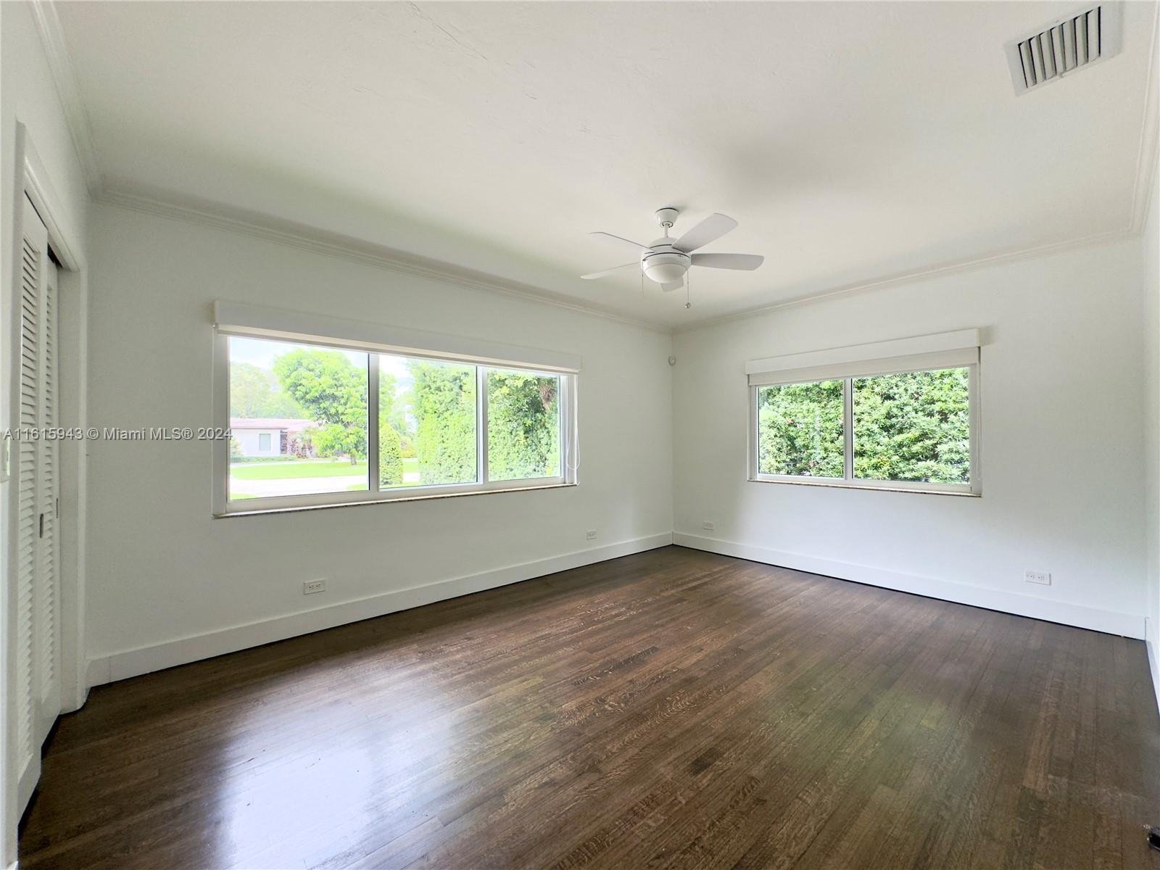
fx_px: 469
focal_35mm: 14
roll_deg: +0.0
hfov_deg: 102.1
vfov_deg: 85.7
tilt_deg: -0.6
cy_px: 435
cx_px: 580
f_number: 2.2
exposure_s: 1/99
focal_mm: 2.22
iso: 64
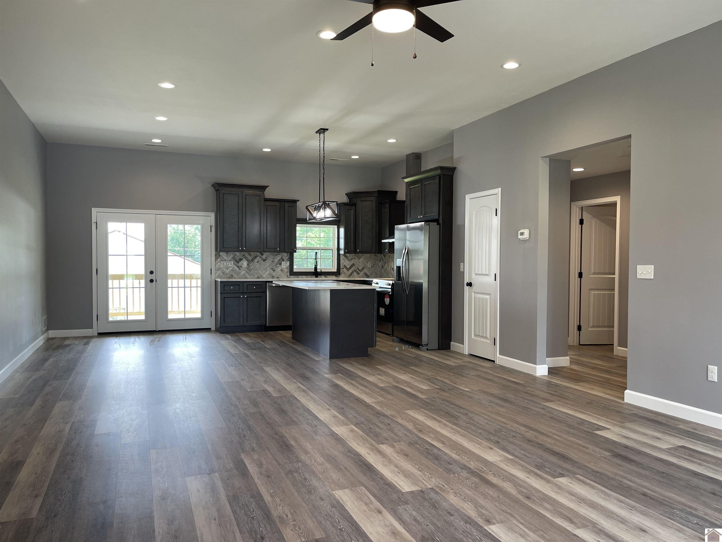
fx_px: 521
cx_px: 361
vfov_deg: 54.9
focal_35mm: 25
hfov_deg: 69.4
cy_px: 271
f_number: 1.6
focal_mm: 5.1
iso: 80
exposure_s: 1/120
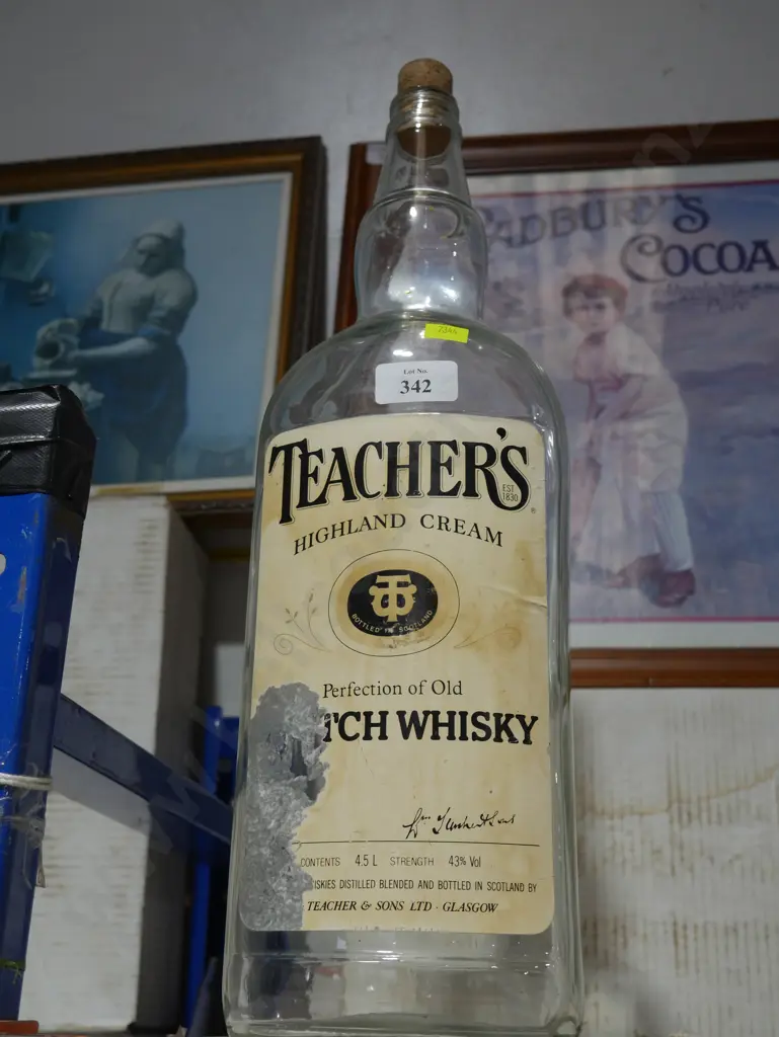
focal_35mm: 44
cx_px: 390
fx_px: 1319
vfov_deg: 42.9
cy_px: 518
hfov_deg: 32.9
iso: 250
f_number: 4.7
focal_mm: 22
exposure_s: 1/60
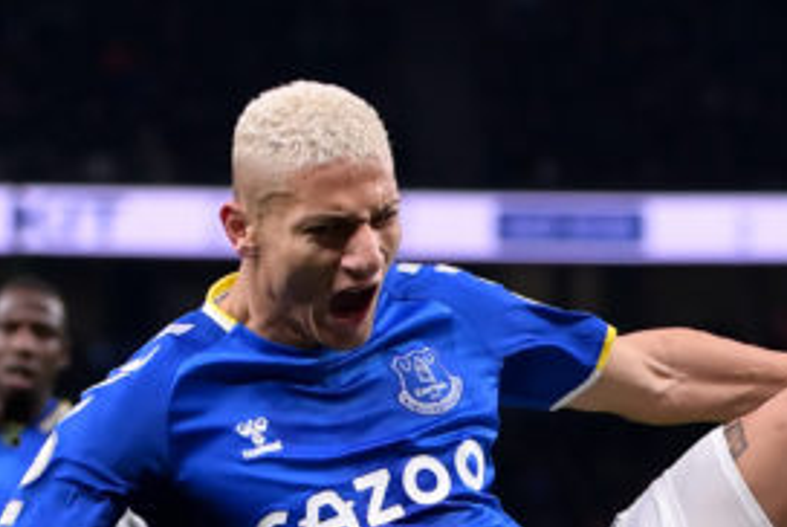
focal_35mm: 357
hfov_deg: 5.8
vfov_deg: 3.8
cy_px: 844
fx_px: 7813
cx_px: 804
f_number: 2.8
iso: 2000
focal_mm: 95
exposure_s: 1/2000
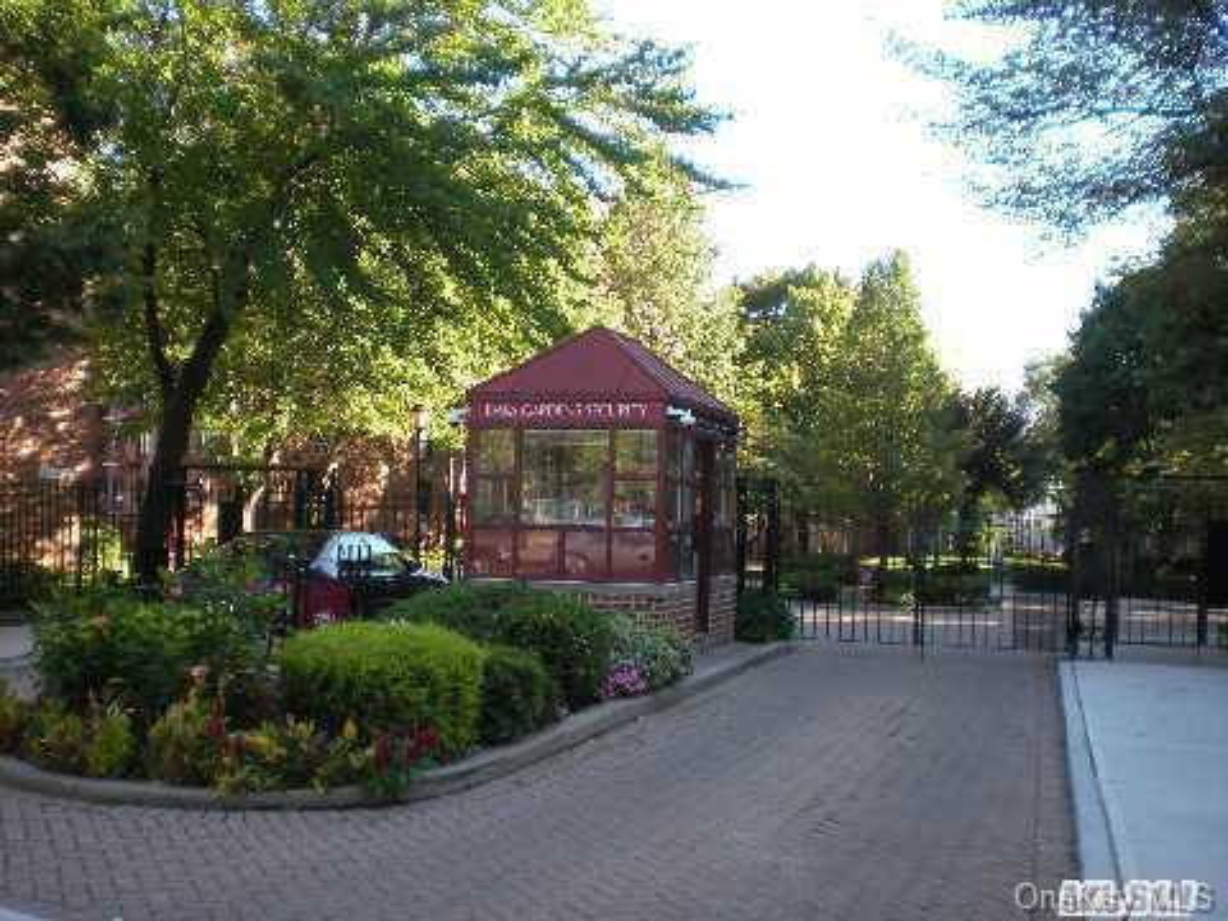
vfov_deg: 37.7
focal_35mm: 38
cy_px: 460
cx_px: 614
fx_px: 1348
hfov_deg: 49.0
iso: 89
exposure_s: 1/132
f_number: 3.1
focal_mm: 6.3
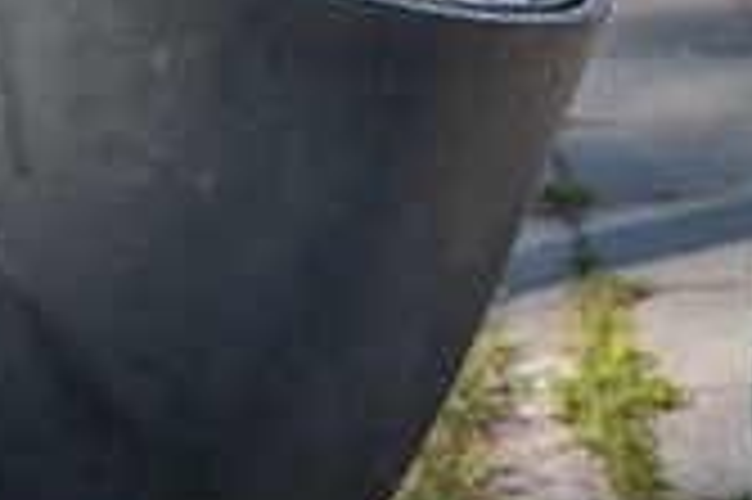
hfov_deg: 11.2
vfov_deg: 7.4
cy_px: 11
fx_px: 3840
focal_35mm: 184
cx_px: 365
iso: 100
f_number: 7.1
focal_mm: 48
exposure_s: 1/640
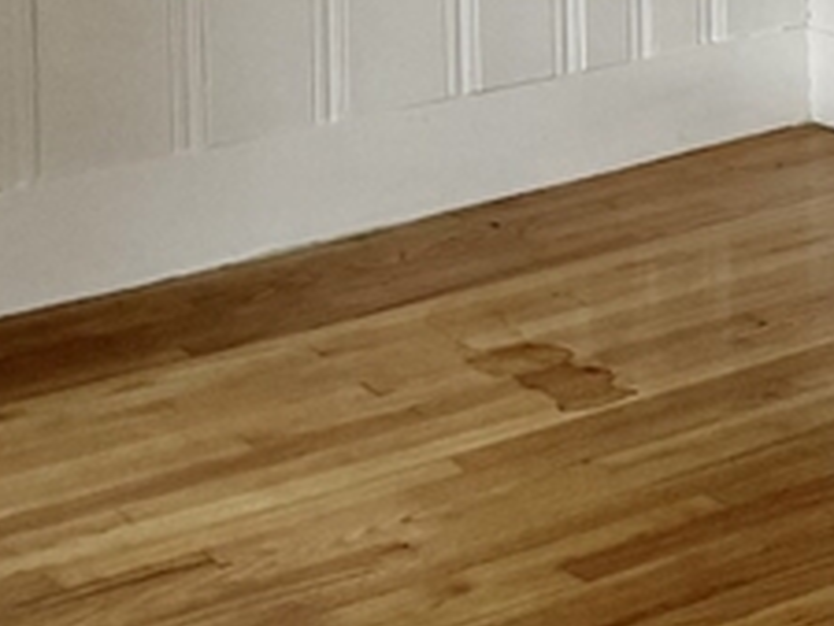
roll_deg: +2.2
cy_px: -463
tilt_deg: -1.2
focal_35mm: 109
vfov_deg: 12.5
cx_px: 1042
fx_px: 2628
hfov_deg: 17.1
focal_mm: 6.76
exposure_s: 1/60
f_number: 1.78
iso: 250
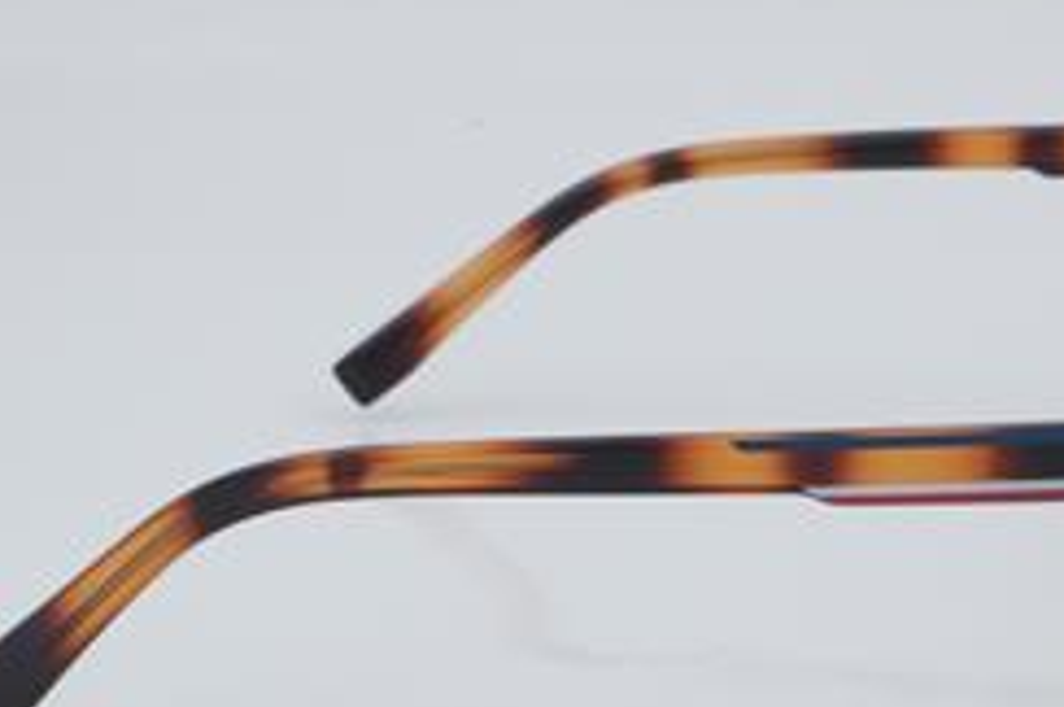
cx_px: 798
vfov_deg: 11.1
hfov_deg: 16.6
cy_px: 450
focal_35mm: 123
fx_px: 3630
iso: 100
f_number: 29
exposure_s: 1/4
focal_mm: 50
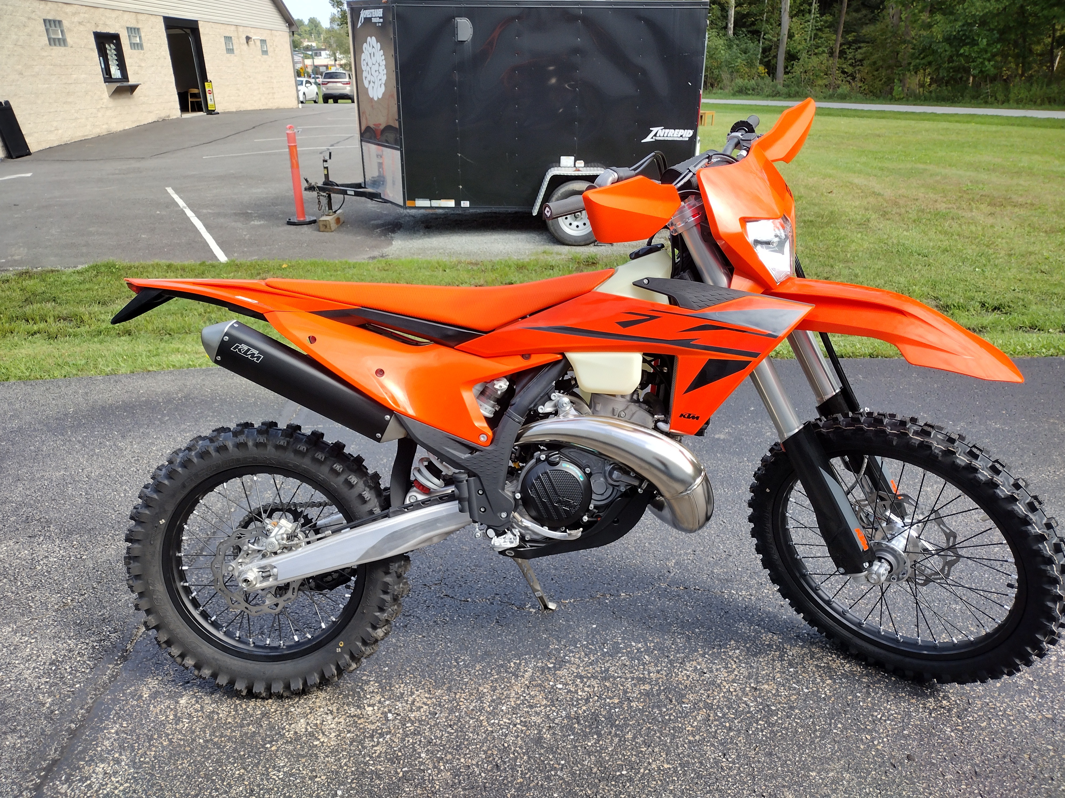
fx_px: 831
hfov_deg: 65.3
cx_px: 532
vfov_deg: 51.4
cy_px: 399
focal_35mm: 27
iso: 100
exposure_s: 1/860
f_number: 1.7
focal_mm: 4.71
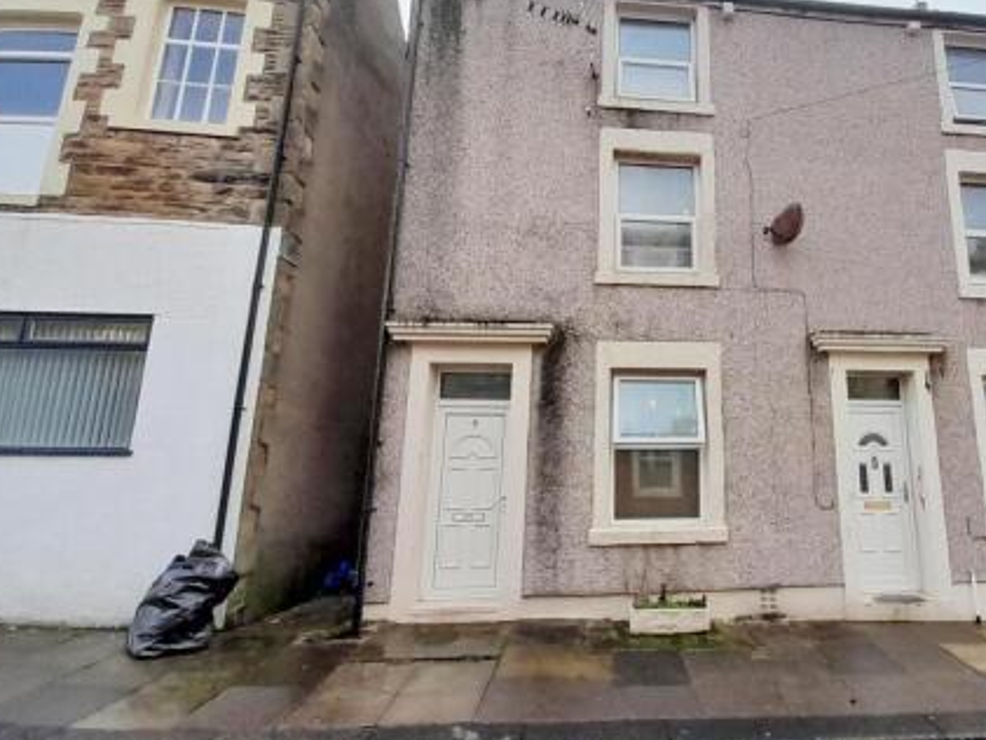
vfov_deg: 71.6
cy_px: 350
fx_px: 513
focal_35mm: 18
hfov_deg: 85.0
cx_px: 648
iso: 40
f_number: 2.2
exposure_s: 1/456
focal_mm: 1.13
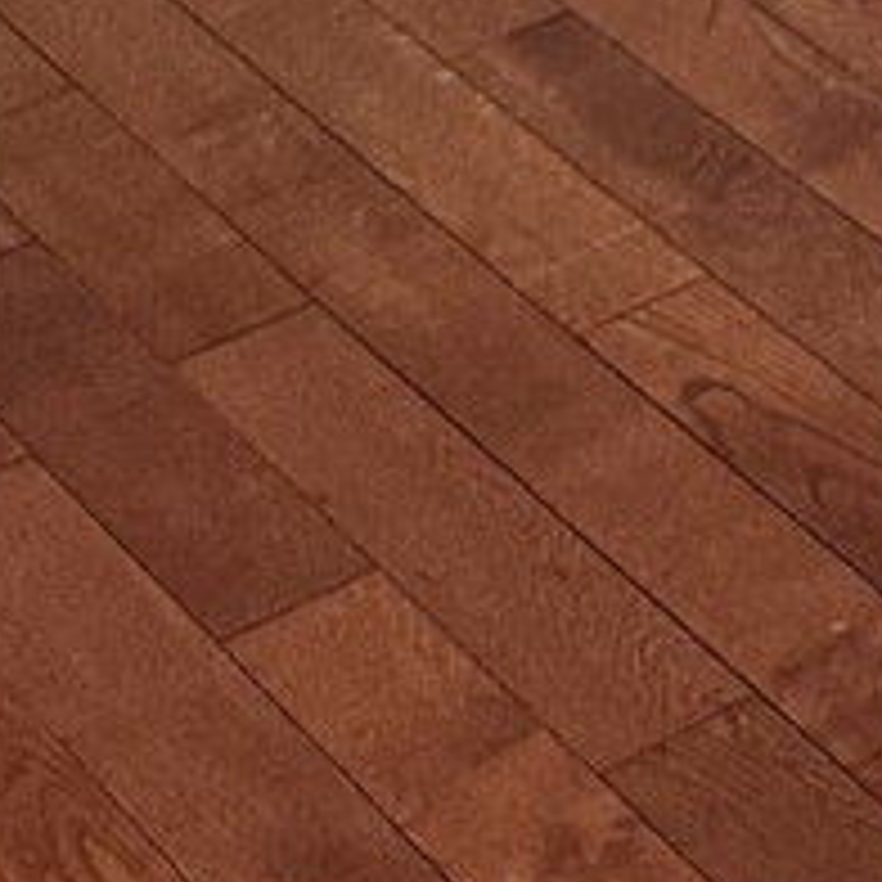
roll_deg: -0.7
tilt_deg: -13.5
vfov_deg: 9.5
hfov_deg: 10.0
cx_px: 2025
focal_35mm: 156
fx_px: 4497
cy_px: -1458
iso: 250
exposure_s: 1/60
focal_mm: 6.76
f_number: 1.78
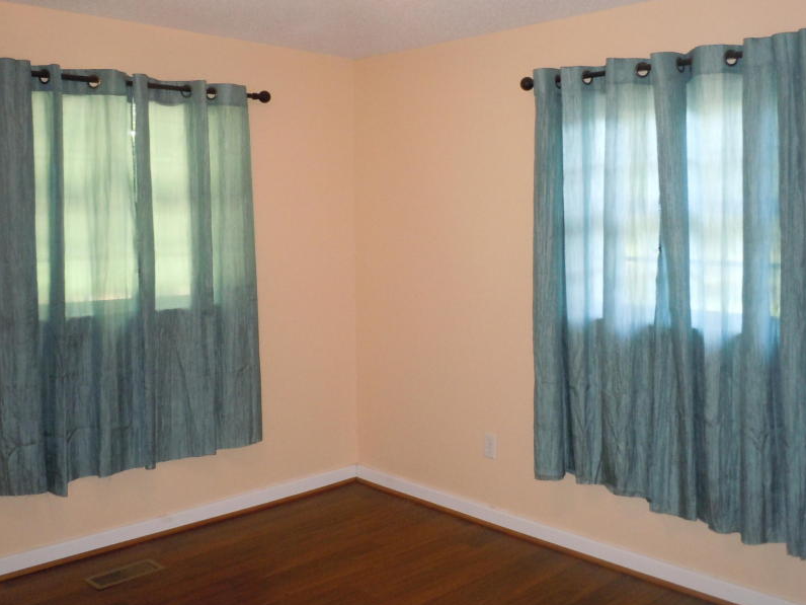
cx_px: 404
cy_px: 227
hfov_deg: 51.4
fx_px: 838
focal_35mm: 36
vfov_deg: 39.4
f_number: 3.7
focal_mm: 5
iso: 400
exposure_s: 1/25
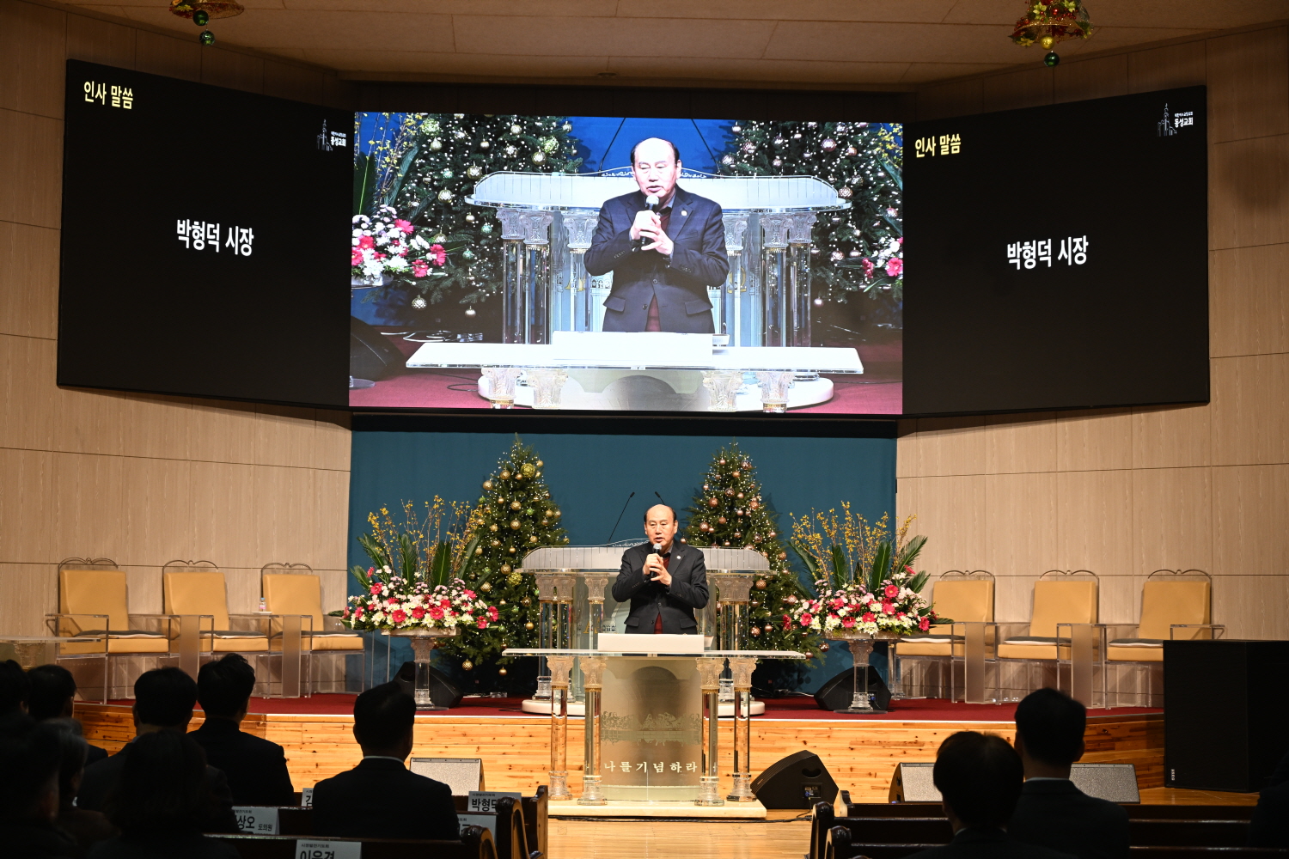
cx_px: 644
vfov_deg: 22.6
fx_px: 2148
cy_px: 430
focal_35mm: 60
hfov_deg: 33.4
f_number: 6
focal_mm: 60
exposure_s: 1/100
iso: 800
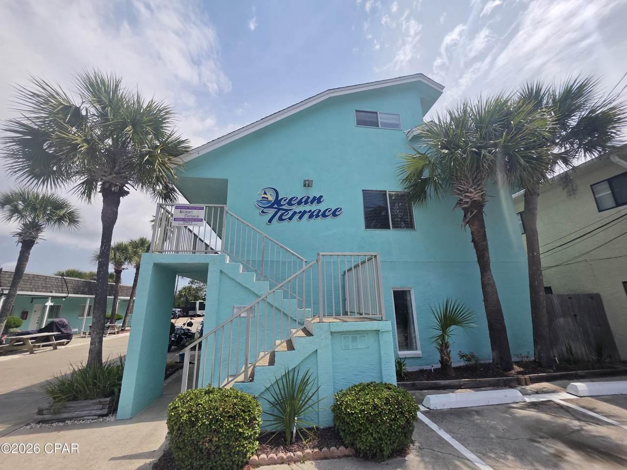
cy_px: 235
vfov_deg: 89.9
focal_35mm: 13
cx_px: 314
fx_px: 235
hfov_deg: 106.2
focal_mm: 2.2
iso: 40
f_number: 1.9
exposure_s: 1/2715
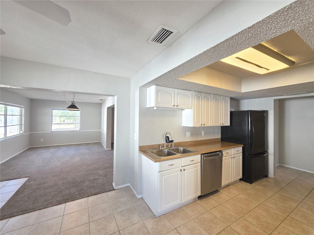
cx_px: 157
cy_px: 118
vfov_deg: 89.9
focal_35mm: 13
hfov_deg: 106.2
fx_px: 118
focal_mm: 2.2
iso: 160
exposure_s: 1/120
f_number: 1.9
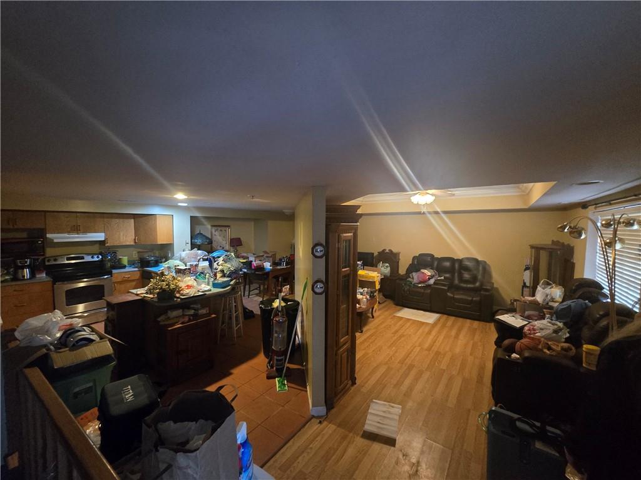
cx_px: 320
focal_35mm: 13
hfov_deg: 106.2
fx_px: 241
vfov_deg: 89.9
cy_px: 240
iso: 1250
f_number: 2.2
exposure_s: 1/40
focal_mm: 2.2
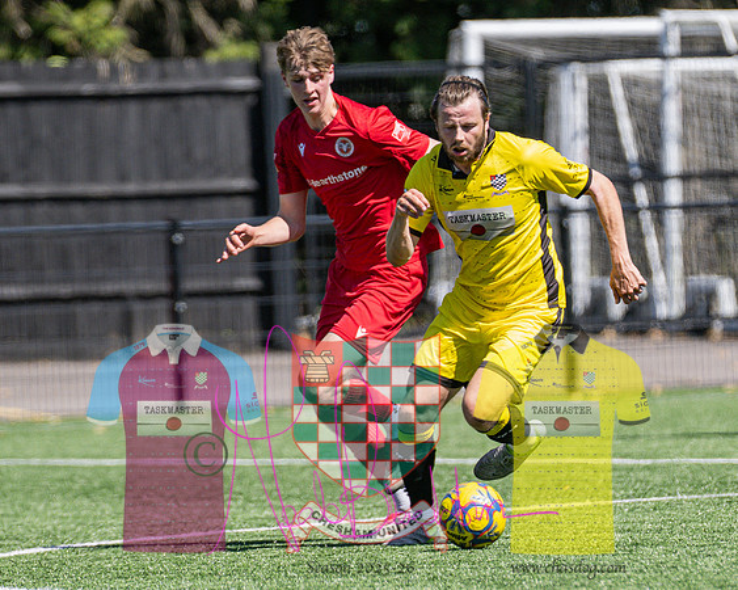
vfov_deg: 2.7
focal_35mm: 580
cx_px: 524
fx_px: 12662
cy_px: 268
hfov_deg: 3.3
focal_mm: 250
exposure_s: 1/3200
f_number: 4
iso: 320
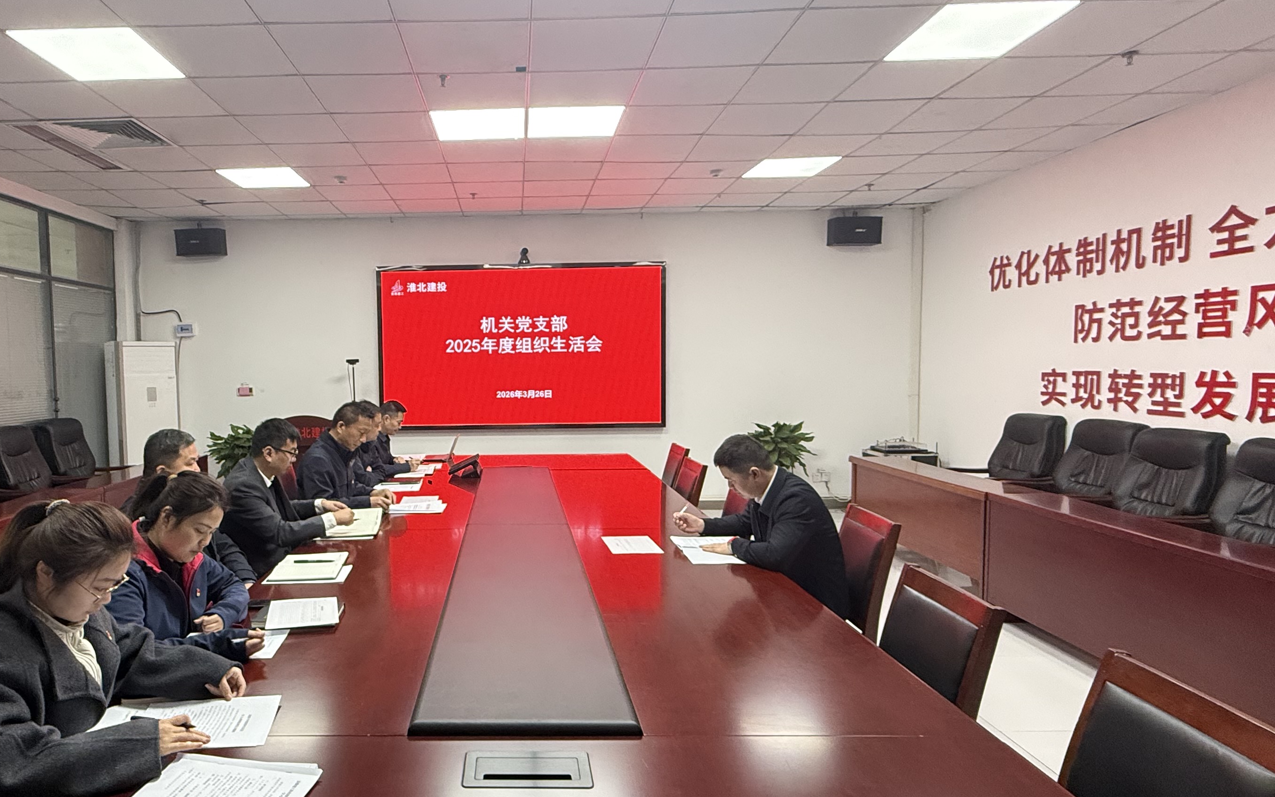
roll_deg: +0.9
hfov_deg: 78.5
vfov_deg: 55.0
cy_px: 413
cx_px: 495
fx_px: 764
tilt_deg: -3.2
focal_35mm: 22
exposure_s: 1/120
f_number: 2.2
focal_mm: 2.22
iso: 320
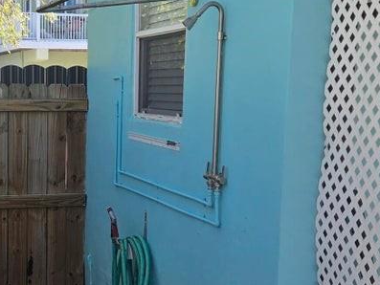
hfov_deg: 24.3
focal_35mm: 79
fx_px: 867
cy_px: 211
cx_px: 75
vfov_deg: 18.6
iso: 25
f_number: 1.8
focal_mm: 5.4
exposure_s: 1/703
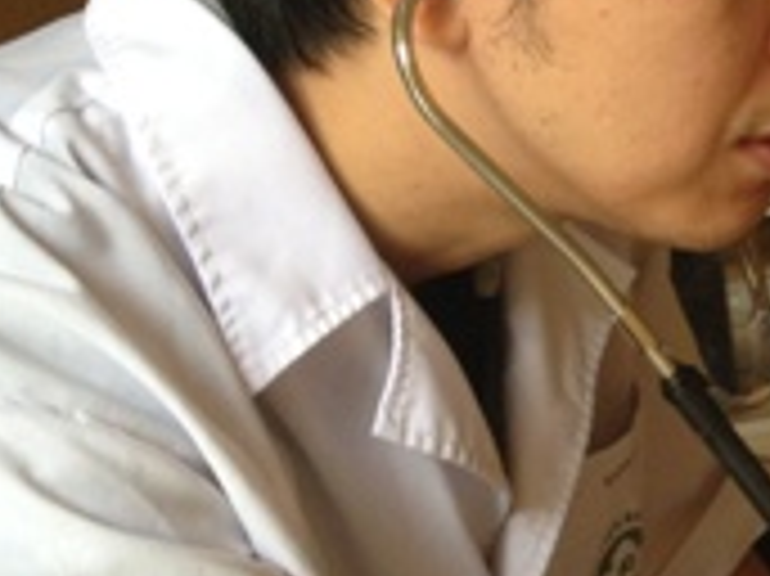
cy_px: 364
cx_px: 1171
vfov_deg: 11.3
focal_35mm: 131
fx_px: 2912
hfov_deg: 14.1
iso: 80
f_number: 2.4
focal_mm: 4.28
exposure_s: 1/120
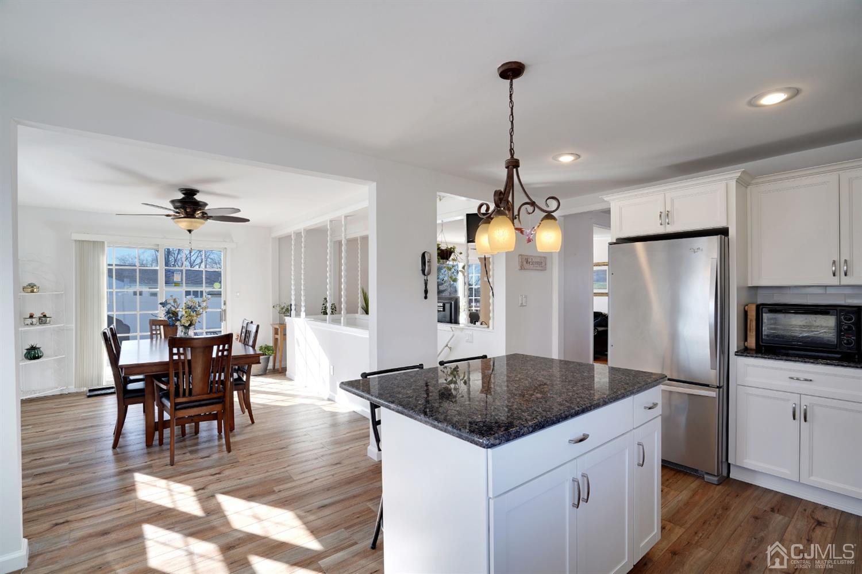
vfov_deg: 73.7
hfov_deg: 96.8
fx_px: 383
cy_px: 287
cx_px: 431
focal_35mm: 16
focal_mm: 16
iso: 100
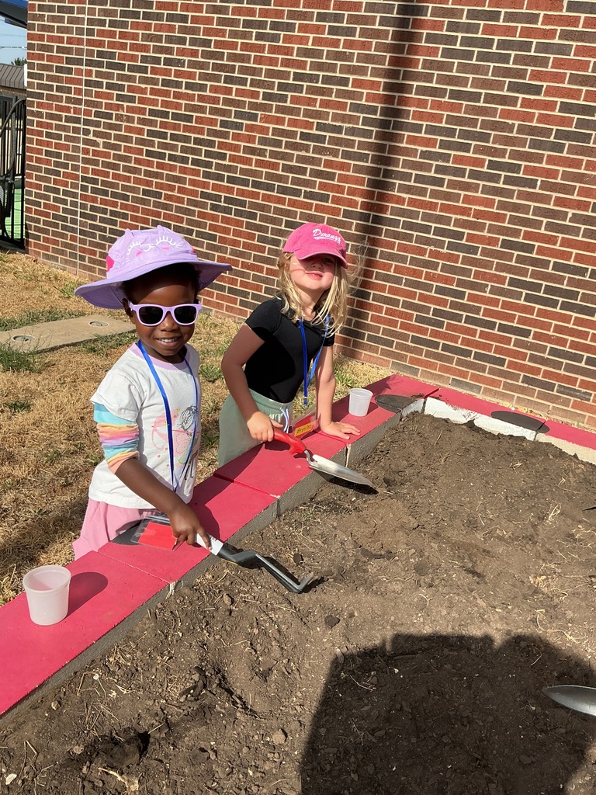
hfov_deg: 48.2
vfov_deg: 61.7
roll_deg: -7.9
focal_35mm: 29
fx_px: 666
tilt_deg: -20.3
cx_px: 298
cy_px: 398
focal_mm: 3
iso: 25
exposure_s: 1/1730
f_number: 1.8
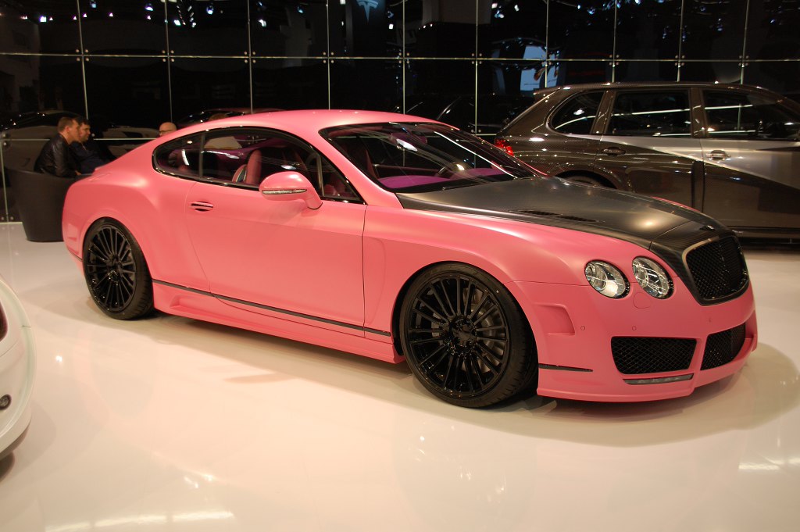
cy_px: 266
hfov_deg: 49.6
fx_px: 866
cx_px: 400
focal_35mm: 39
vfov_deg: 34.2
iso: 400
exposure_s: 1/80
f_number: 4.5
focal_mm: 26
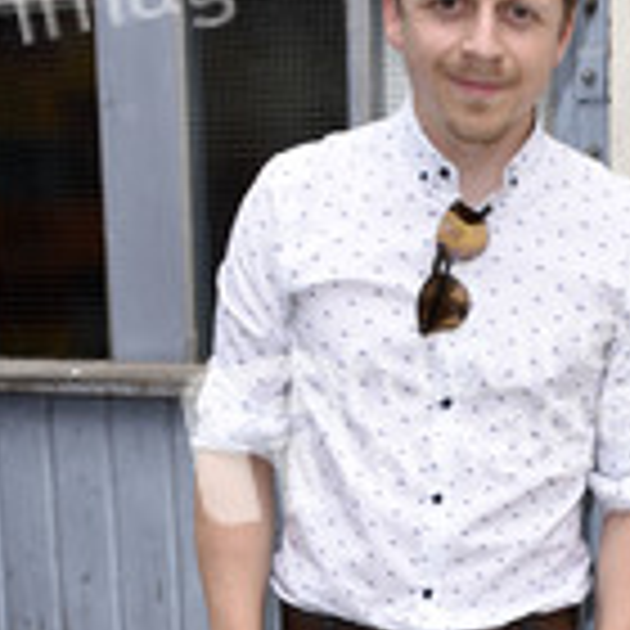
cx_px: 544
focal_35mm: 80
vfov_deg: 20.9
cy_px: 644
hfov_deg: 21.3
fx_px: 1647
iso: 160
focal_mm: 22
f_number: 6.3
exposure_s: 1/160
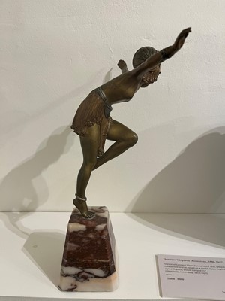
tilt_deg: -17.7
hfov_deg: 53.1
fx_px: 225
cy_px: 150
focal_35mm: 26
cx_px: 112
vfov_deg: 67.3
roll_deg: +1.2
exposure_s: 1/50
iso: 125
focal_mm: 5.1
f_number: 1.6
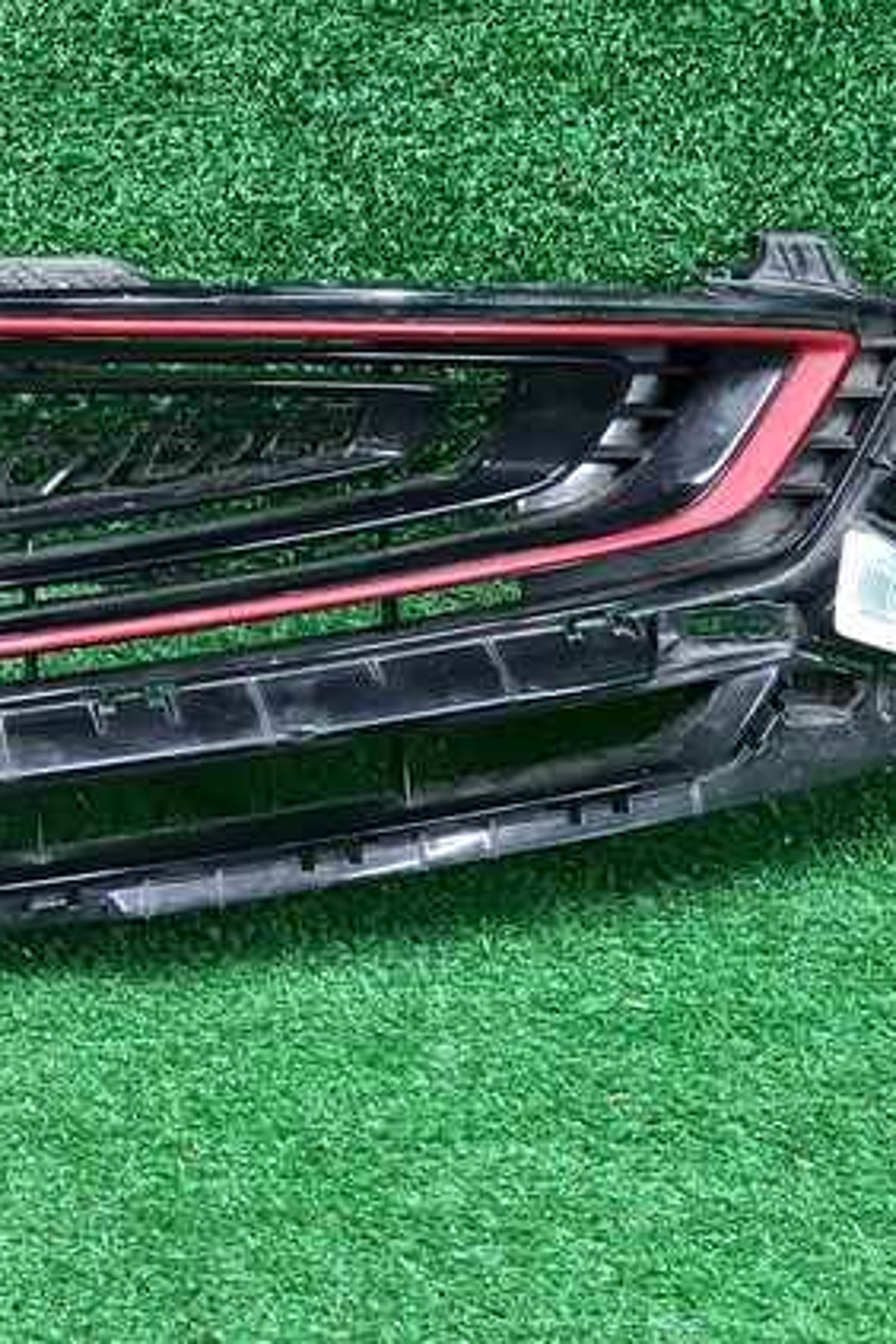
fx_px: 3434
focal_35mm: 92
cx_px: -308
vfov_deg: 22.1
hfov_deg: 14.2
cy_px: 470
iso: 191
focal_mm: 5.4
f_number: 1.8
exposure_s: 1/50
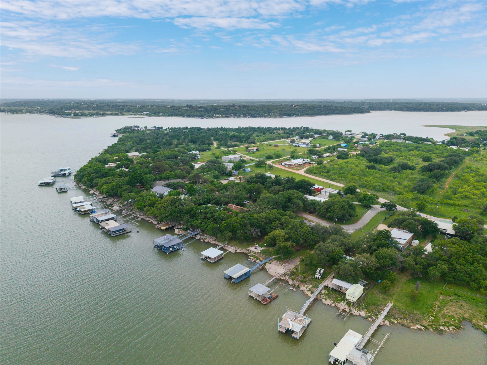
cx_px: 244
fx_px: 338
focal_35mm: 24
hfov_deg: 71.6
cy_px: 182
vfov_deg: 56.8
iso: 210
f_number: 1.8
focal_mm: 8.67
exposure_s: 1/3000
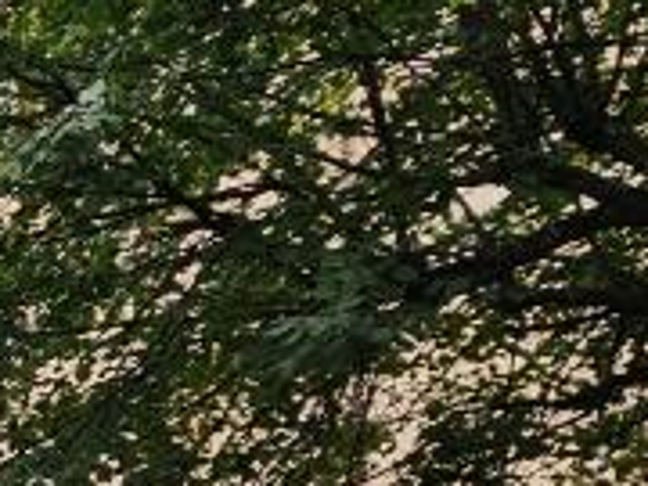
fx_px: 1385
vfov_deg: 18.1
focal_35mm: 74
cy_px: 688
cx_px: -716
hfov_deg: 17.2
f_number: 2.2
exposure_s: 1/551
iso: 50
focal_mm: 2.2
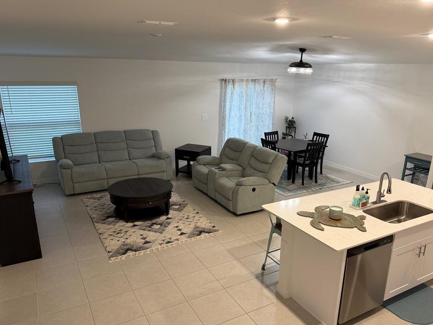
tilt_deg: -16.6
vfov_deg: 51.3
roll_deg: -1.1
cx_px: 227
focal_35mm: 27
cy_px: 177
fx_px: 338
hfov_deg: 65.3
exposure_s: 1/60
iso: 160
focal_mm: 6.76
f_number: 1.78
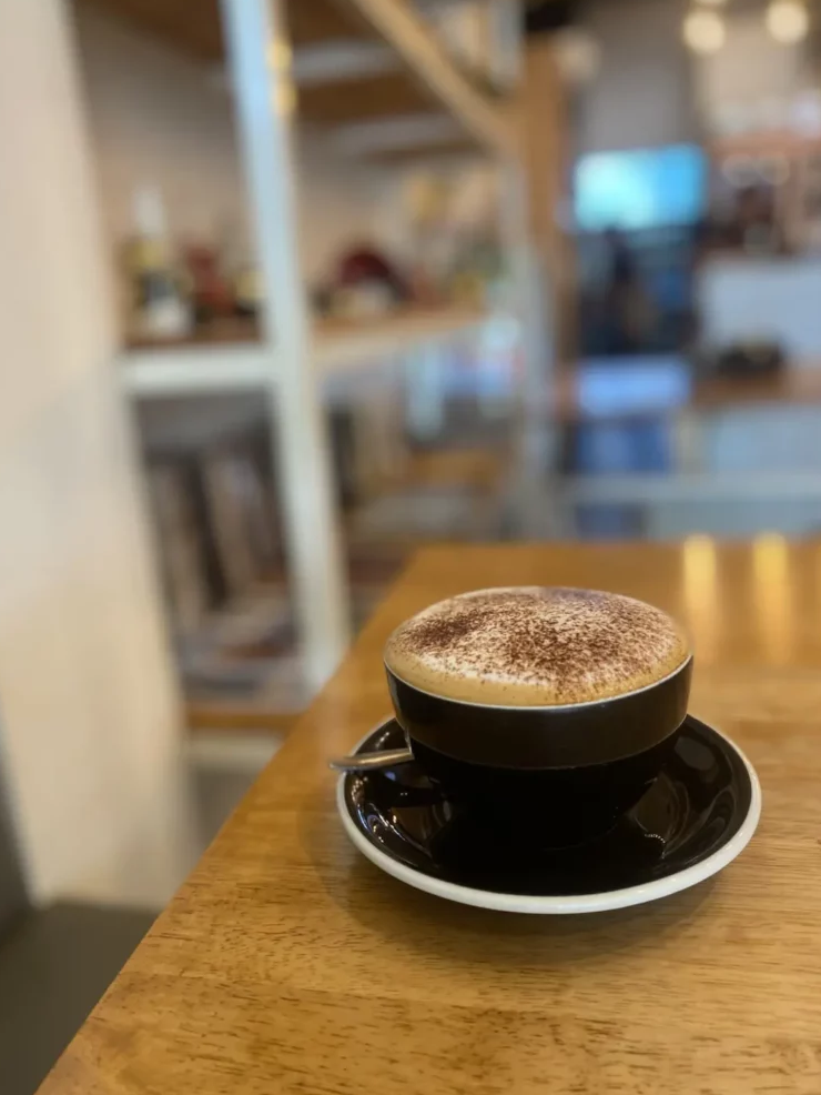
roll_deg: +3.9
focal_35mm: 27
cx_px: 405
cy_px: 553
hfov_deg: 51.4
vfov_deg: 65.3
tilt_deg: -13.6
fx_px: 853
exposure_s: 1/50
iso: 100
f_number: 1.8
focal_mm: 4.25
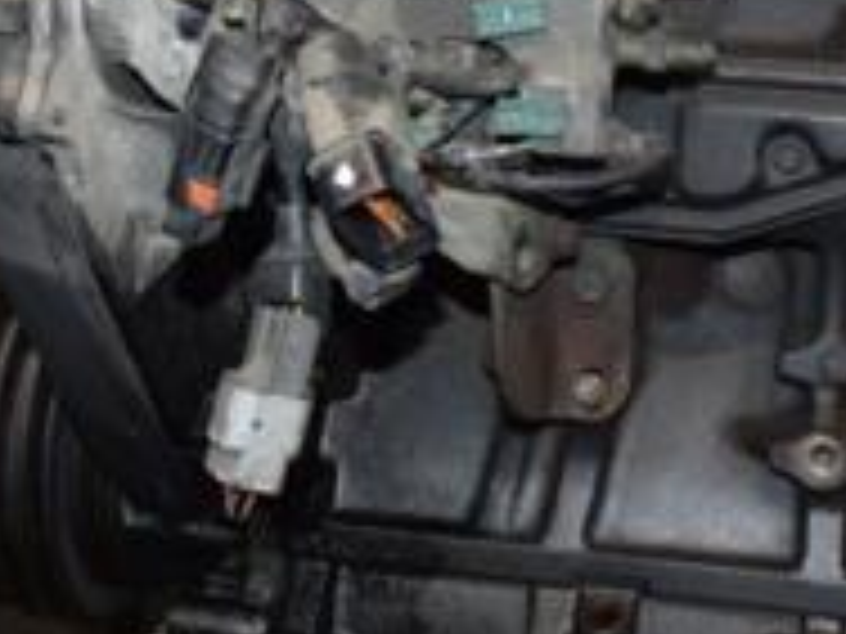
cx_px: 648
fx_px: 2359
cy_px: 184
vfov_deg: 15.3
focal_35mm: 97
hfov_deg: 20.2
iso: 800
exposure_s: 1/60
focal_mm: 21
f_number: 5
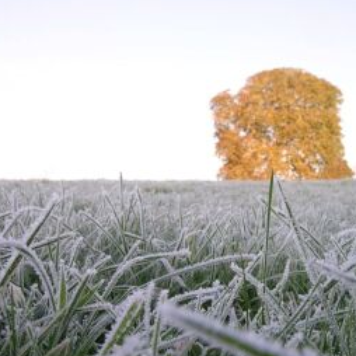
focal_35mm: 39
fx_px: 454
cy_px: 200
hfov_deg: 41.7
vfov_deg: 42.8
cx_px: 262
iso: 50
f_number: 5.6
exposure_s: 1/69.3
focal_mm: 5.8
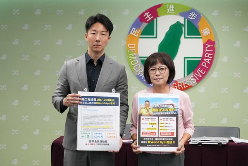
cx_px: 124
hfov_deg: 16.5
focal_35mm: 124
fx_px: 858
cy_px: 83
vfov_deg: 11.0
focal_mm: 83
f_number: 6.3
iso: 2500
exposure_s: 1/160
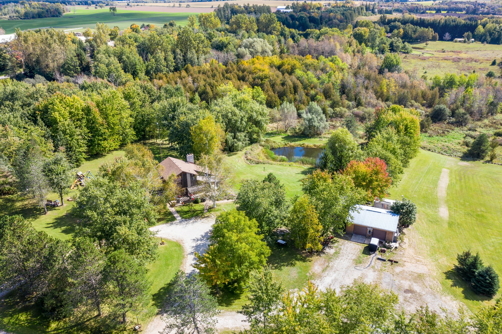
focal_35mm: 28
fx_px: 390
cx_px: 251
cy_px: 167
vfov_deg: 46.4
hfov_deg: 65.5
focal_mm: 10.26
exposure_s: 1/240
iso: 100
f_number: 5
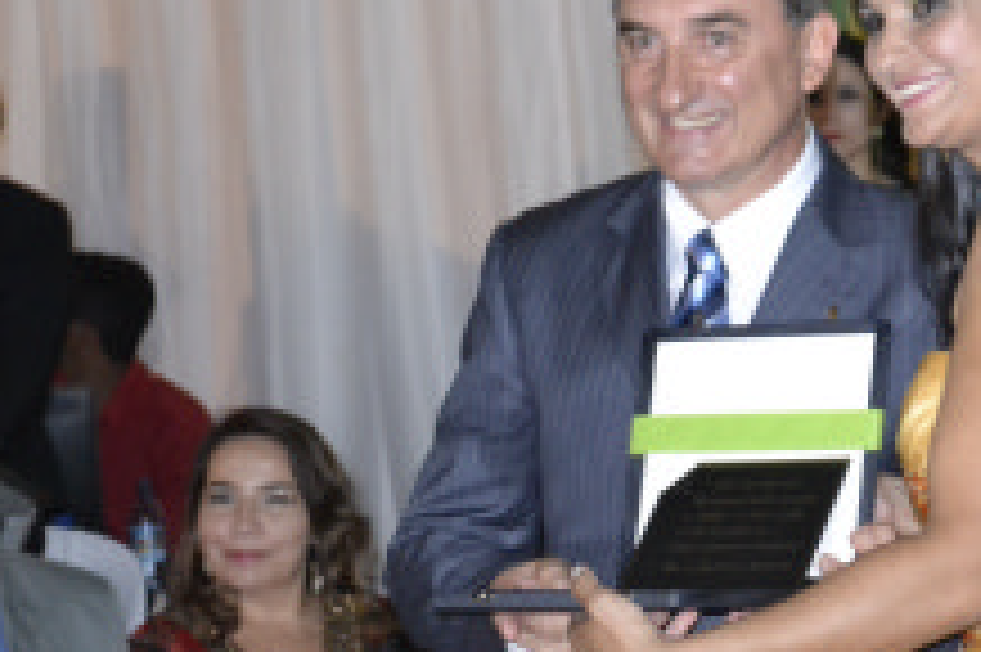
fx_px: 5150
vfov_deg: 7.2
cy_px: 97
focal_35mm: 189
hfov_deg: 10.8
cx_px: 832
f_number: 5.6
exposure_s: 1/60
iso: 3200
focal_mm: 55
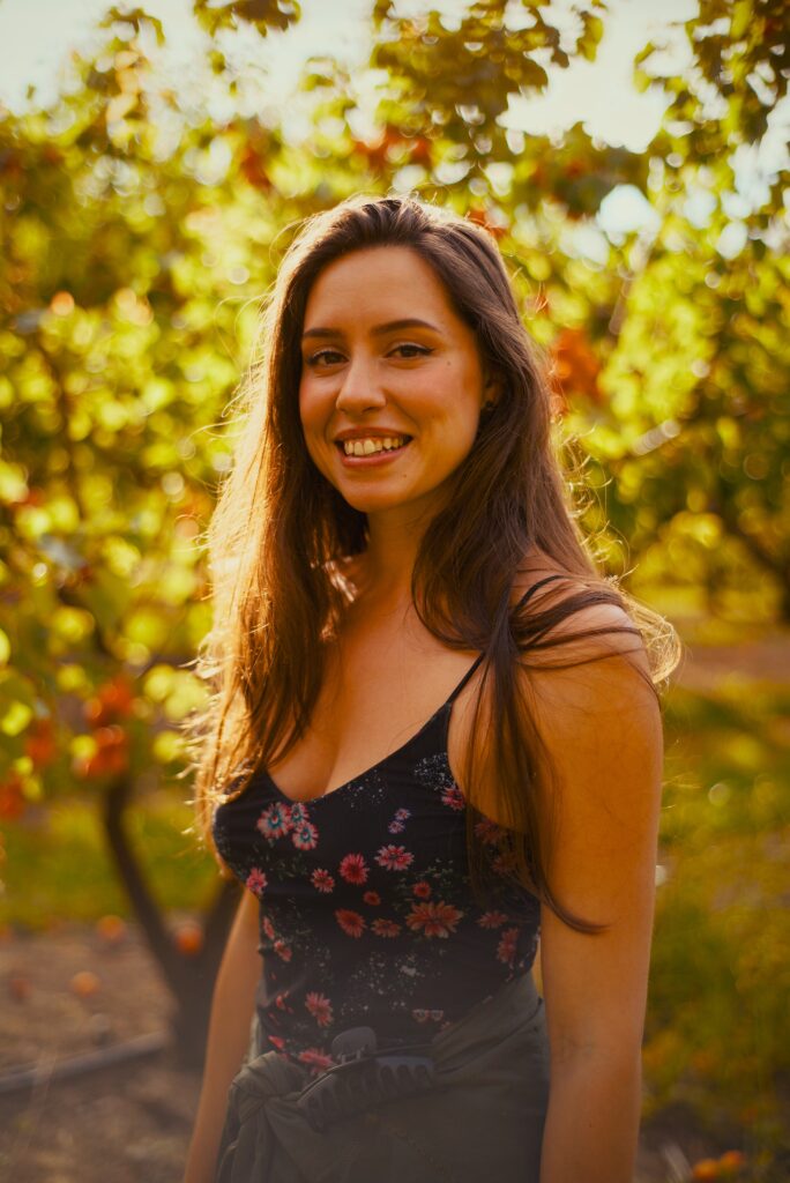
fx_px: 1643
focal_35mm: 50
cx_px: 395
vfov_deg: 39.6
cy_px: 592
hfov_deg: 27.0
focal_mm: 50
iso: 320
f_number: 2.5
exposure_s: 1/4000
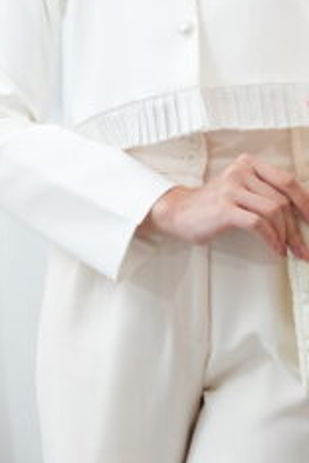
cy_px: -4
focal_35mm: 178
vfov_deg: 11.4
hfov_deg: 7.7
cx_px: 220
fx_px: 2292
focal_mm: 66
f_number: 5
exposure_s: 1/200
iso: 400
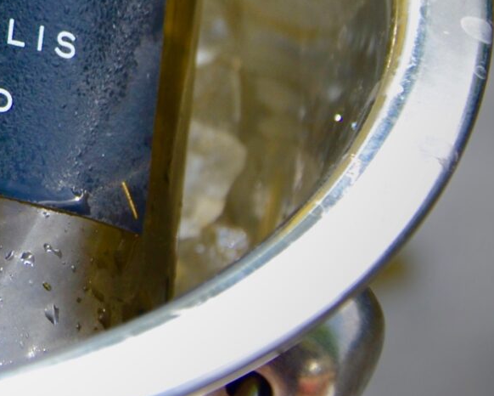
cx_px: -309
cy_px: -202
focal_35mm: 260
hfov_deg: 7.3
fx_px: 3803
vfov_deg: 5.9
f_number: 4.8
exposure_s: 1/320
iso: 100
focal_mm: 42
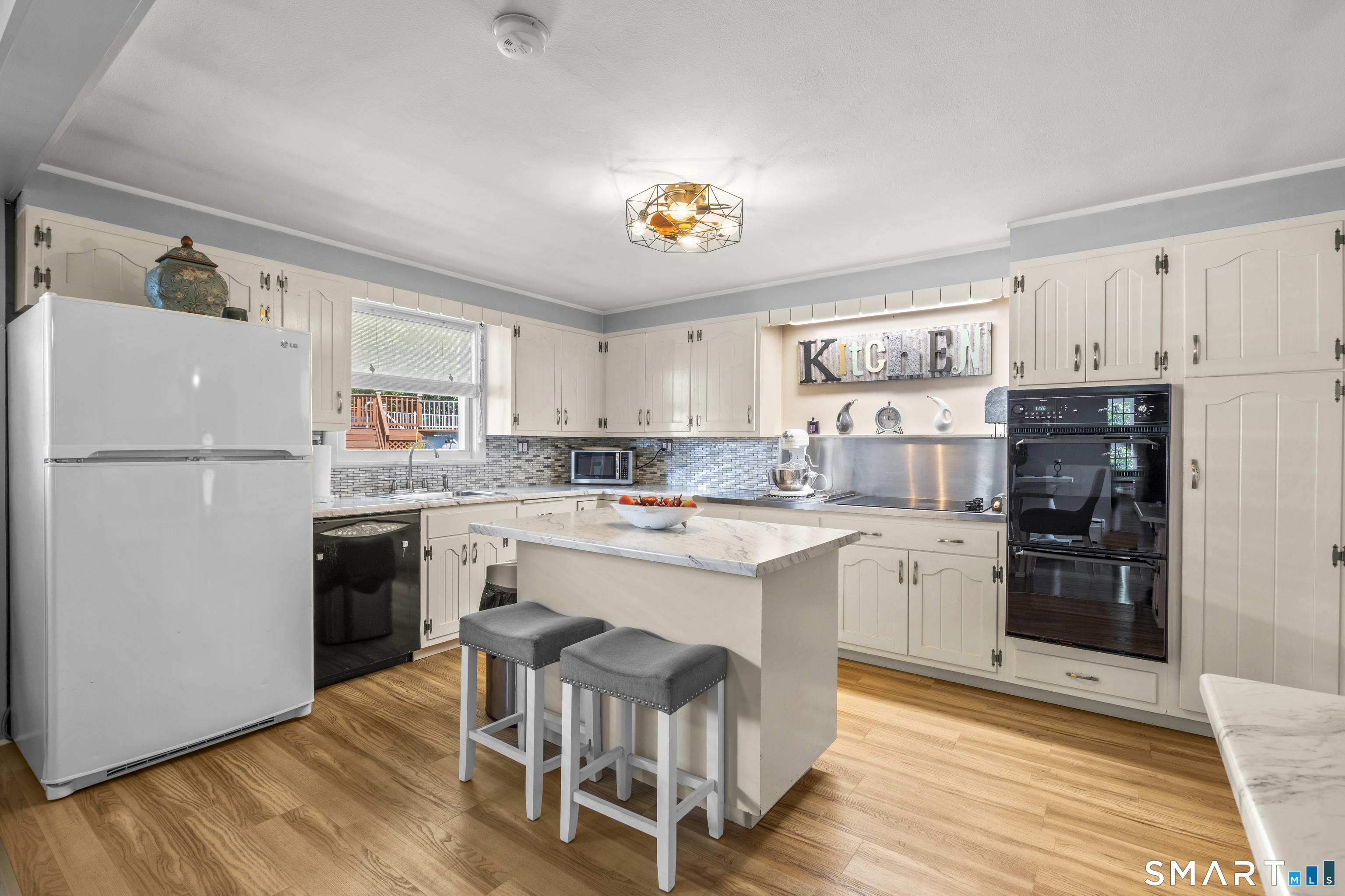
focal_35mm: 16
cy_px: 448
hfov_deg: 96.7
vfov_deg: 73.7
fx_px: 598
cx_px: 672
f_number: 9
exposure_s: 1.6
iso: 200
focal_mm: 16
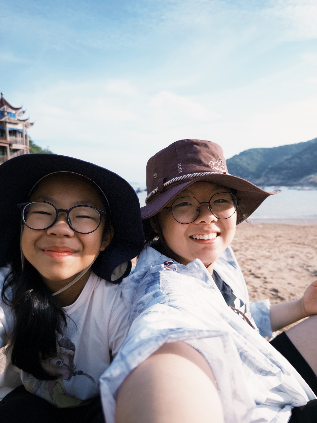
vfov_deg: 71.6
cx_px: 158
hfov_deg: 56.8
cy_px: 212
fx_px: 293
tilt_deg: -5.6
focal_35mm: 24
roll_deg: -0.8
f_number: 1.78
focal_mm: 6.76
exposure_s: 1/3413
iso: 80
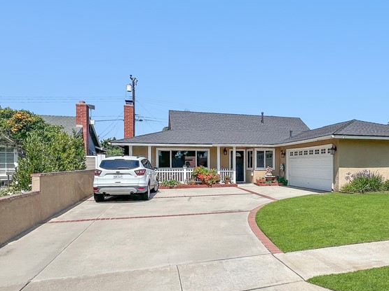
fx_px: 270
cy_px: 176
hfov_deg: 69.0
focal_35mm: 24
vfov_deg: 56.3
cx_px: 268
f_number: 1.8
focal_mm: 1.57
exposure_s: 1/2700
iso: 32
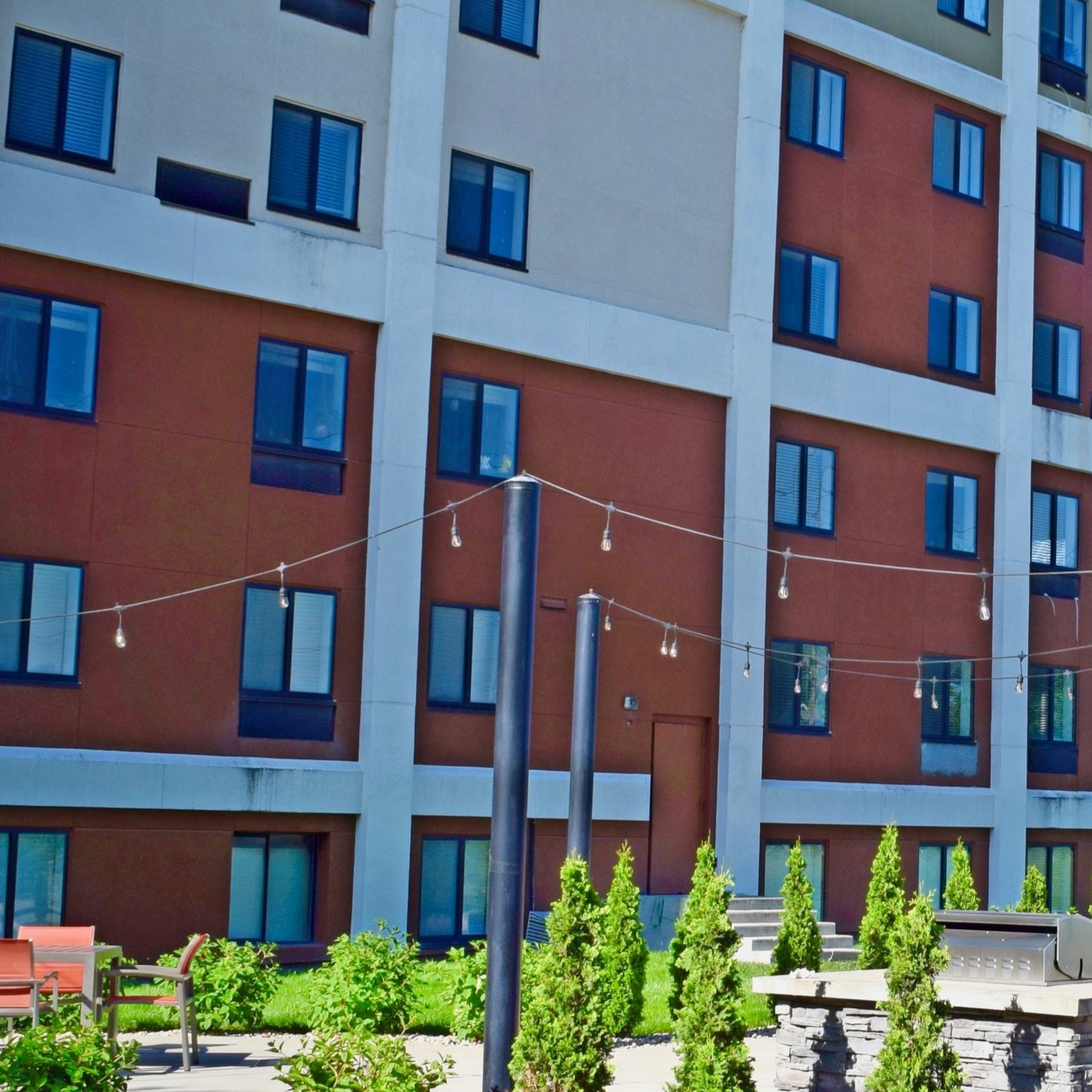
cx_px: 1068
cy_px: 526
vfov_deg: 26.5
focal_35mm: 65
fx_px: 2320
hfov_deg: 25.3
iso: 200
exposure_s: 1/320
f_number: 9
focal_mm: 18
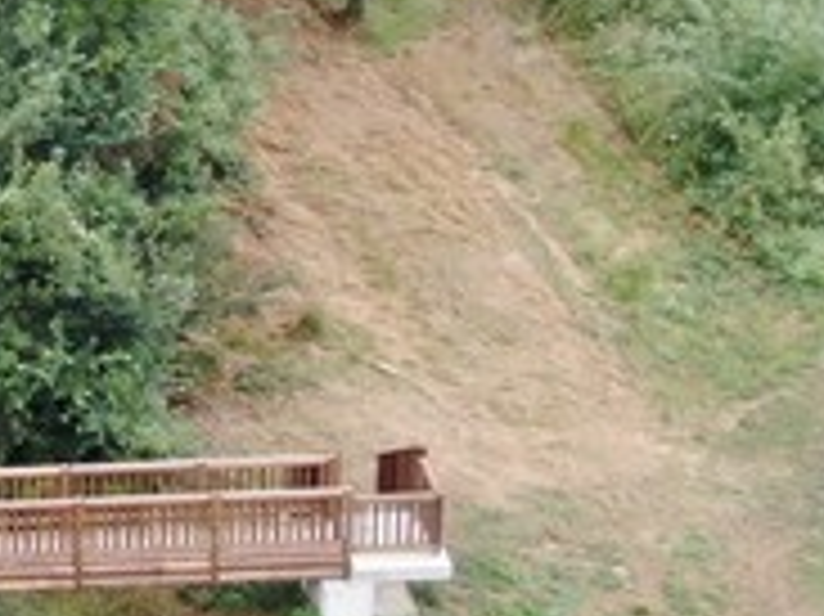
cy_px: 31
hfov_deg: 7.3
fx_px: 6256
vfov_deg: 5.6
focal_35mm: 263
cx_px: -738
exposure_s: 1/80
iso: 100
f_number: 3.8
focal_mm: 8.6
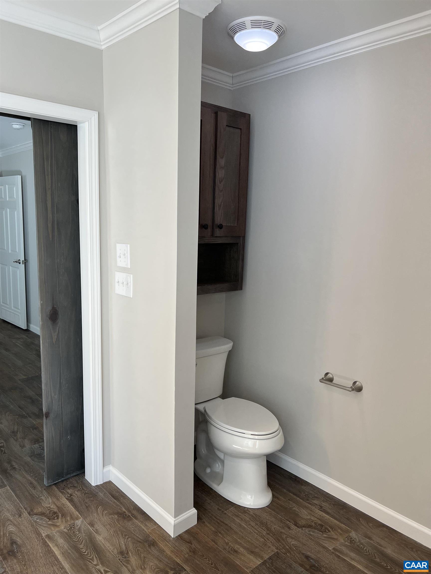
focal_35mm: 26
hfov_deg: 53.1
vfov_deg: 67.3
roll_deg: -1.7
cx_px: 216
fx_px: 432
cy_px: 287
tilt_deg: -9.0
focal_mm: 5.7
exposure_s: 1/120
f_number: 1.5
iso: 64
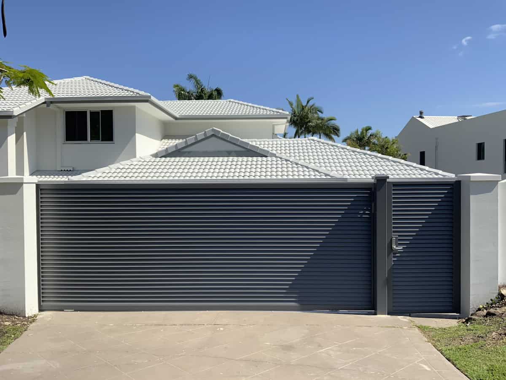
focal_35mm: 29
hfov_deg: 61.7
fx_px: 424
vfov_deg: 48.2
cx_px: 253
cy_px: 190
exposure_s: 1/1412
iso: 16
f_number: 1.8
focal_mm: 3
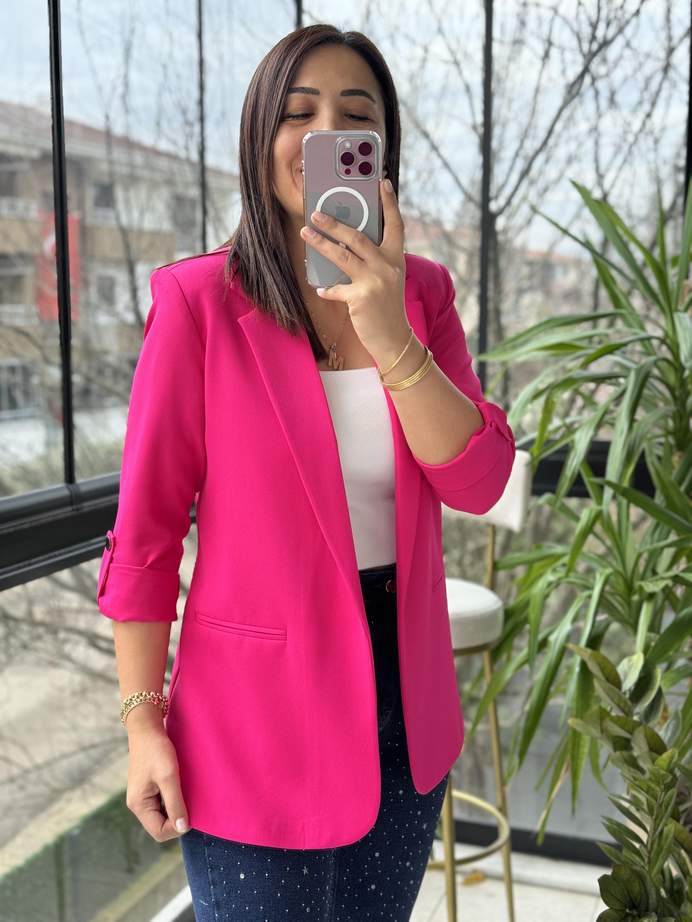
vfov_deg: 39.7
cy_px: 461
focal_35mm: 48
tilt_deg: -18.9
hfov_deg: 30.3
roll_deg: -0.4
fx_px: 1279
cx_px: 346
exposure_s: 1/85
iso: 100
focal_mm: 6.86
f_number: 1.78
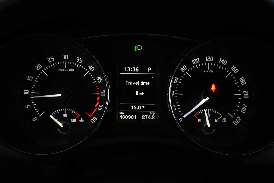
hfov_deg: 58.3
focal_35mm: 32
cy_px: 92
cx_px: 137
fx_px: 245
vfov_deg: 40.8
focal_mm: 21.5
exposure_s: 1/30
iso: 1000
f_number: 4
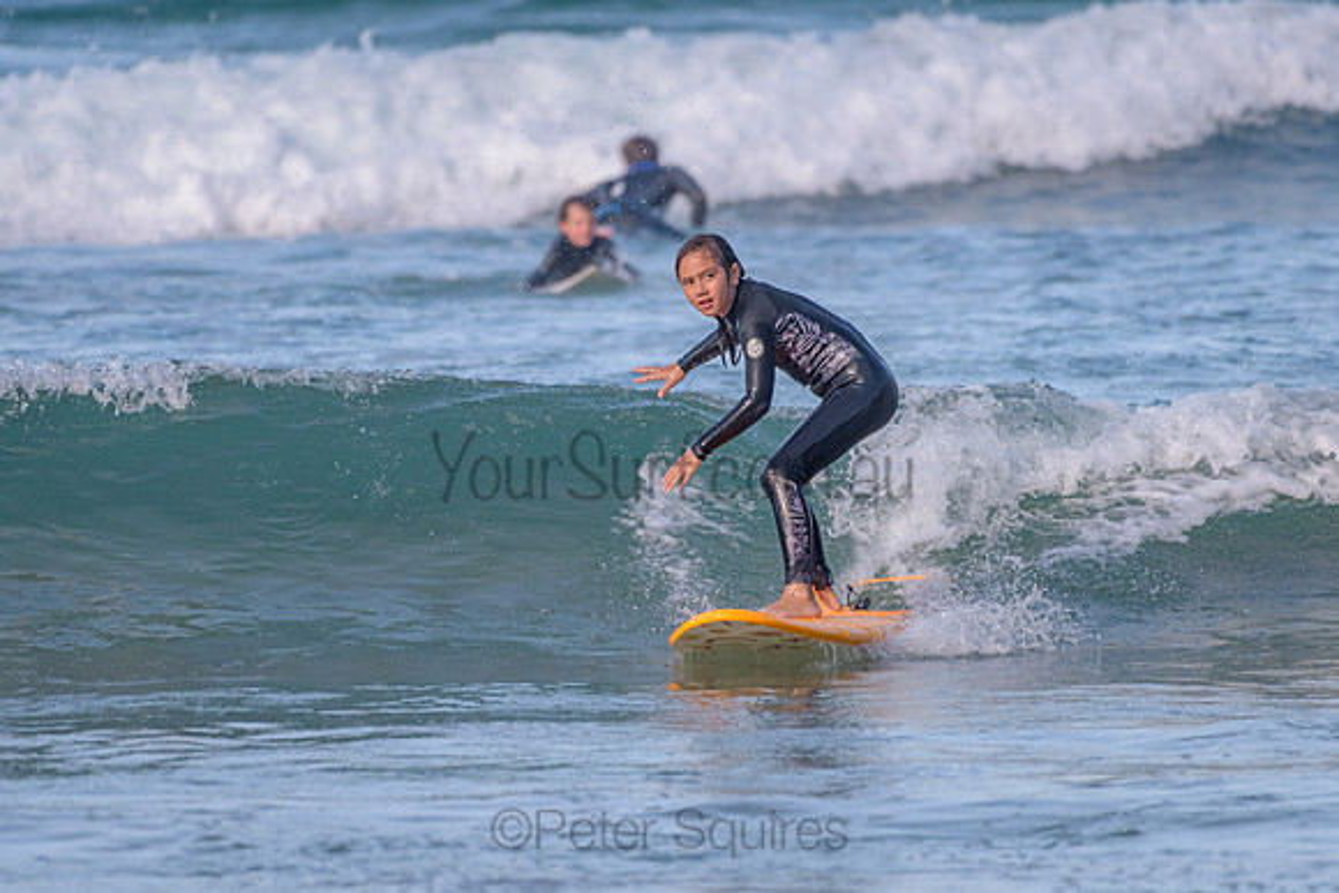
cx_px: 648
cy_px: 465
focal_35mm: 613
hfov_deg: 3.4
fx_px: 22818
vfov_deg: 2.2
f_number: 5.6
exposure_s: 1/2000
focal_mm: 500
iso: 450
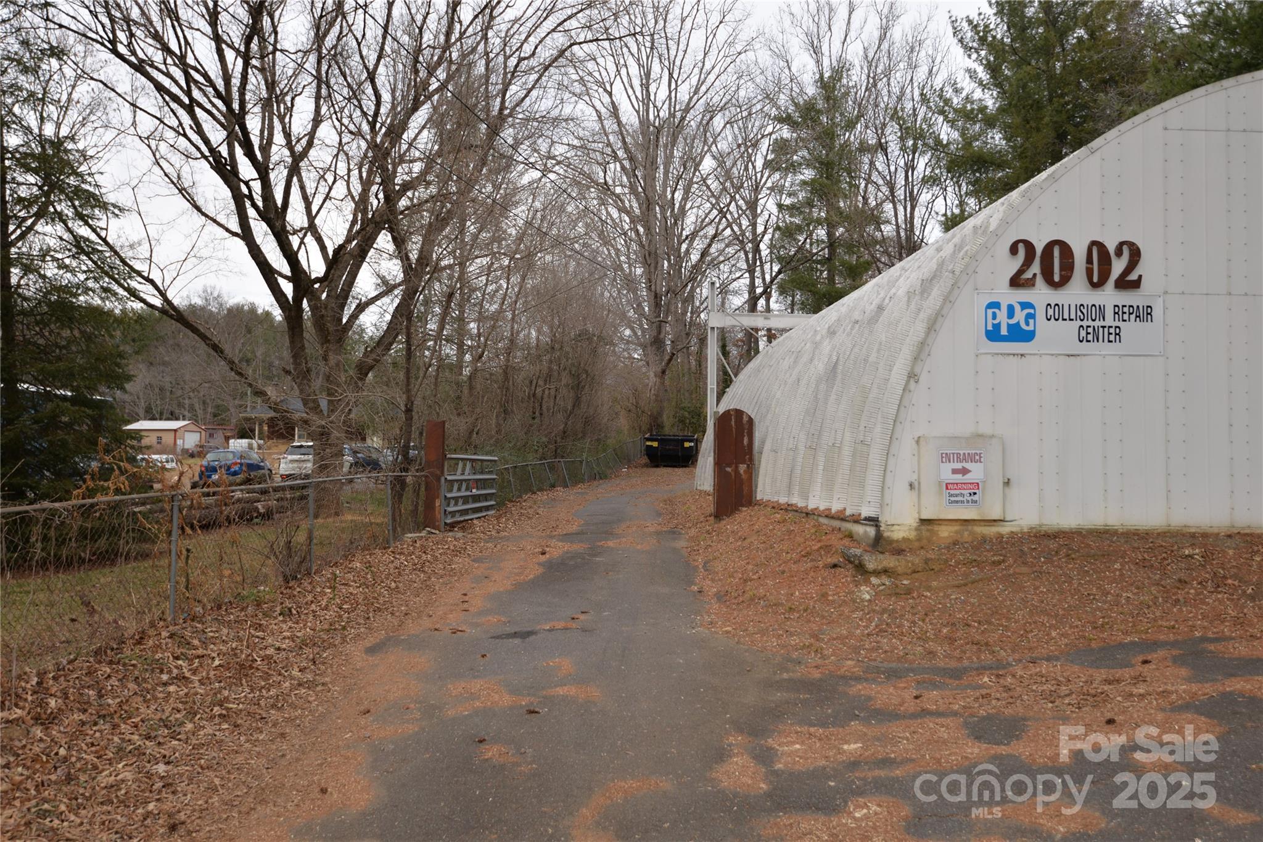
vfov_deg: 42.3
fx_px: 1088
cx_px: 632
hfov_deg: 60.3
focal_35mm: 31
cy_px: 421
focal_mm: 31
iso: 110
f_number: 4
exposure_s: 1/200
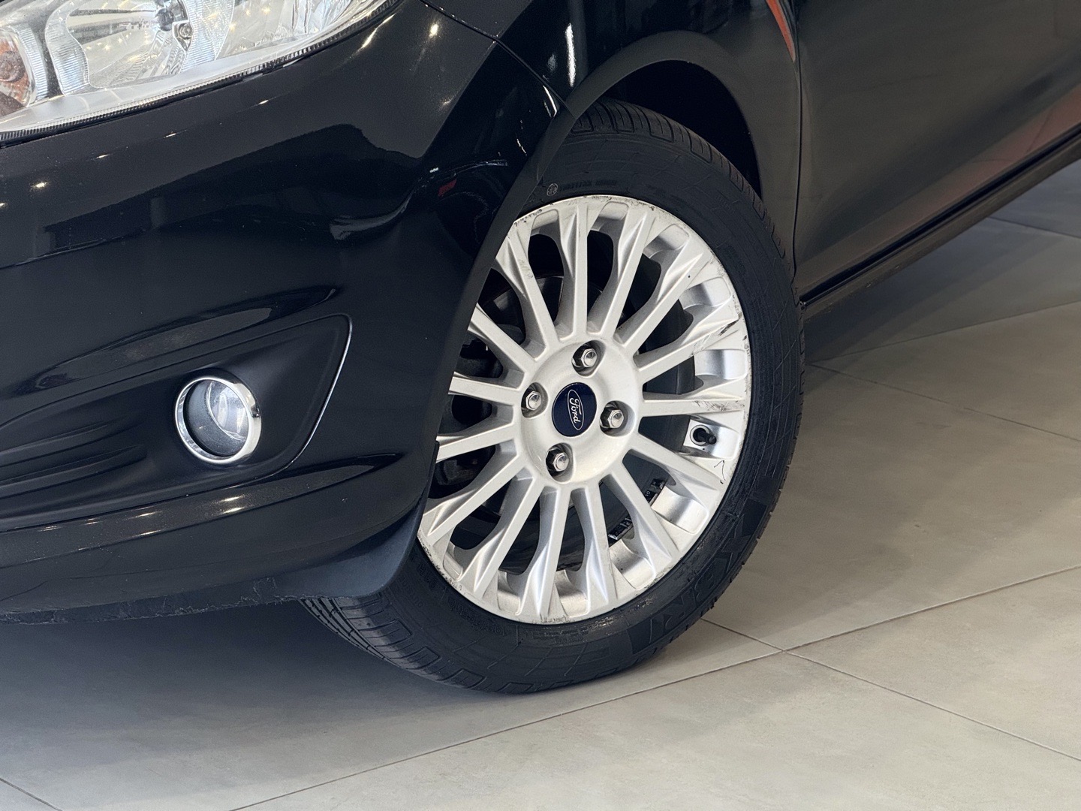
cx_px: 540
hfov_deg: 16.4
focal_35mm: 120
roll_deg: -0.4
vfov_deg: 12.3
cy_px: 406
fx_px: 3747
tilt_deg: -16.3
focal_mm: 15.66
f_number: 2.8
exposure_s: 1/120
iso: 64
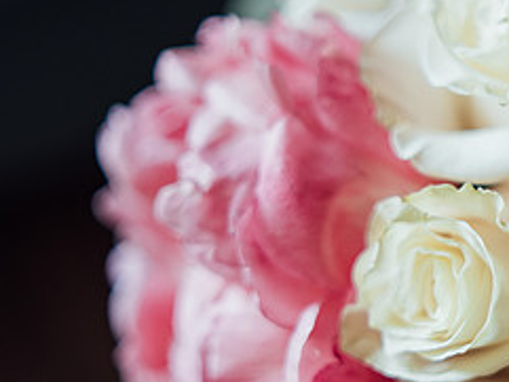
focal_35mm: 81
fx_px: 1192
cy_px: 235
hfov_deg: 22.5
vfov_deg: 18.2
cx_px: 587
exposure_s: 1/200
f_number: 1.4
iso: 400
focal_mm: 35
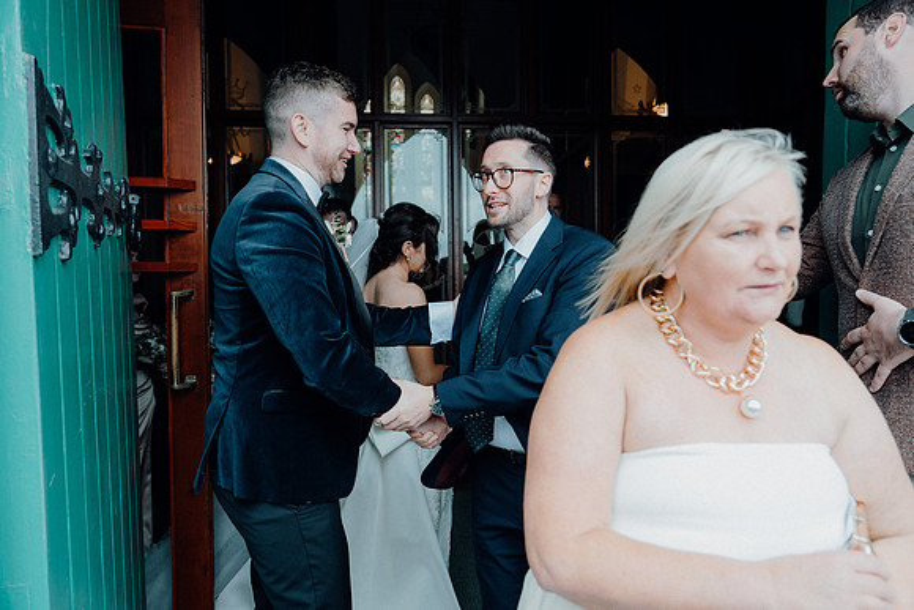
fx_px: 660
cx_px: 457
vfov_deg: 49.6
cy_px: 305
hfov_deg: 69.4
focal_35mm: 26
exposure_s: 1/200
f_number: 3.5
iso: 250
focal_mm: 26
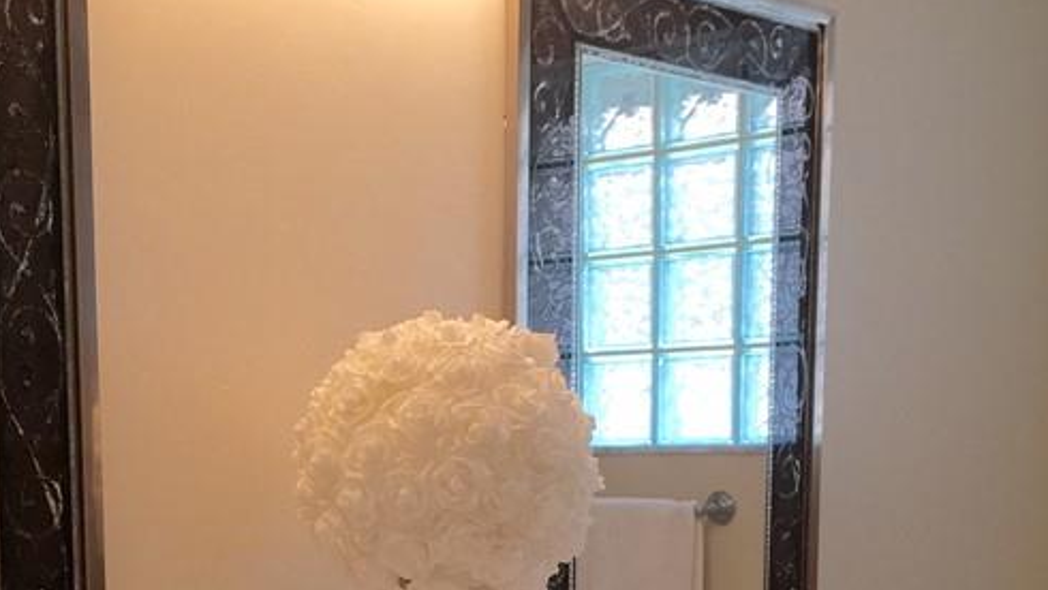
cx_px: 366
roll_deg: +0.4
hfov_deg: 31.7
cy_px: 731
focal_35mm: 66
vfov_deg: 17.3
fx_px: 1835
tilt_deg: -7.0
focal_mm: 4.15
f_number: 2.2
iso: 50
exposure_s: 1/120
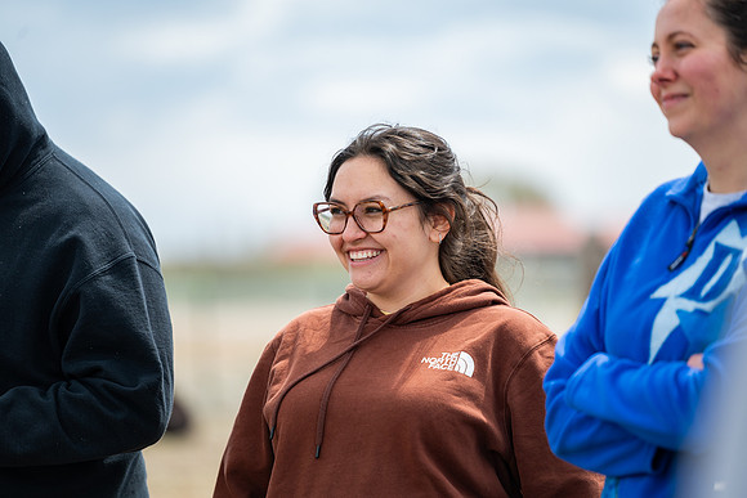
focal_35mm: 175
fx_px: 3632
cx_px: 374
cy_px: 249
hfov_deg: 11.7
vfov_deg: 7.9
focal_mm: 175
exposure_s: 1/1600
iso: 125
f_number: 2.8
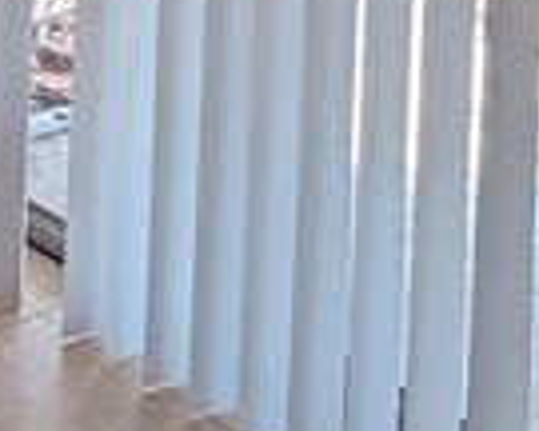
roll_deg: -0.7
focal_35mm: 104
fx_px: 1659
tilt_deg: -3.4
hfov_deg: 15.5
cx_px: -475
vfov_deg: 12.8
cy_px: -443
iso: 200
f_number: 2.2
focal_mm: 2.22
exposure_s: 1/120
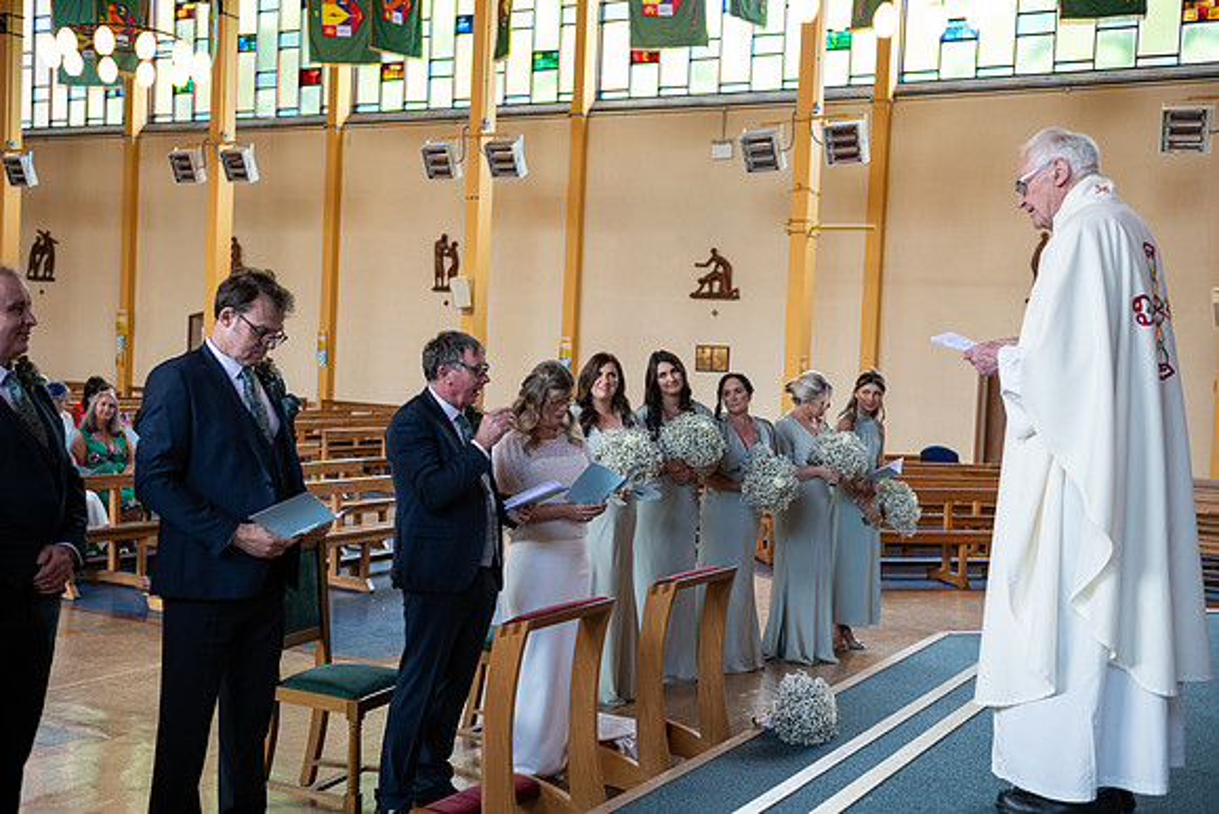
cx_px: 610
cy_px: 407
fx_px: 1422
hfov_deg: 46.4
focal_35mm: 42
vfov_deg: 31.9
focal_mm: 42
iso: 640
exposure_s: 1/160
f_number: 3.5
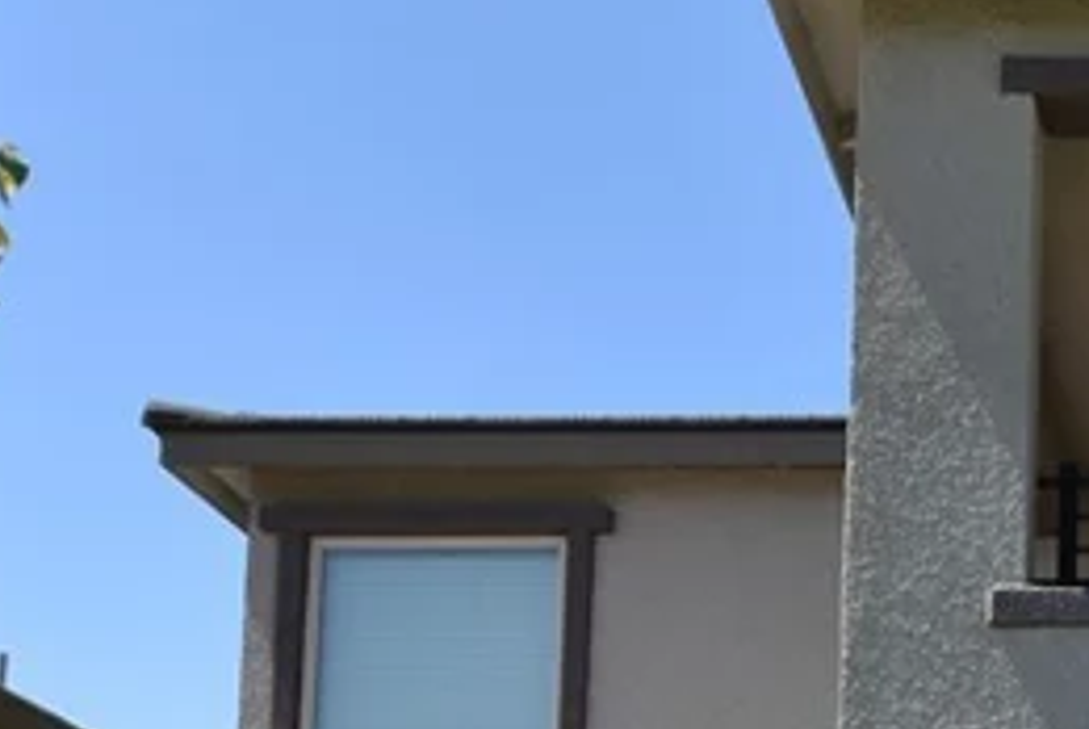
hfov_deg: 29.5
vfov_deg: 19.2
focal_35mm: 59
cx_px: 1277
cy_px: 1188
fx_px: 1787
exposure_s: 1/320
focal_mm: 10
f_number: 9
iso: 200
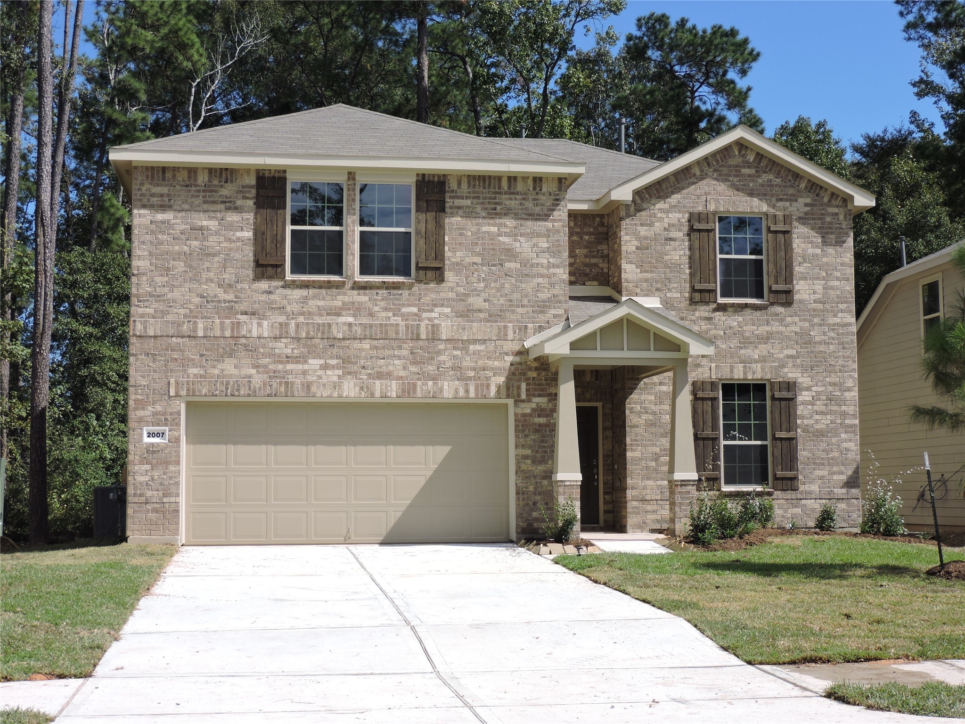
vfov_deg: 29.1
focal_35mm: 50
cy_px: 362
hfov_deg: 38.2
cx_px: 482
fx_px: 1394
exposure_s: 1/1000
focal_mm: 8.9
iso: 100
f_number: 3.6
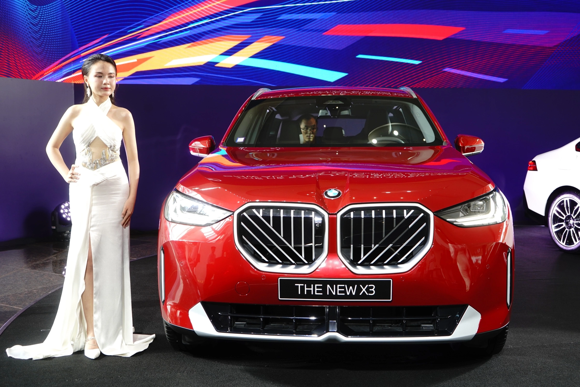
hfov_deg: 48.5
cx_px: 290
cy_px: 194
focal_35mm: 40
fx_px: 644
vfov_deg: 33.4
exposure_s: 1/50
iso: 400
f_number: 5
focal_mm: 40
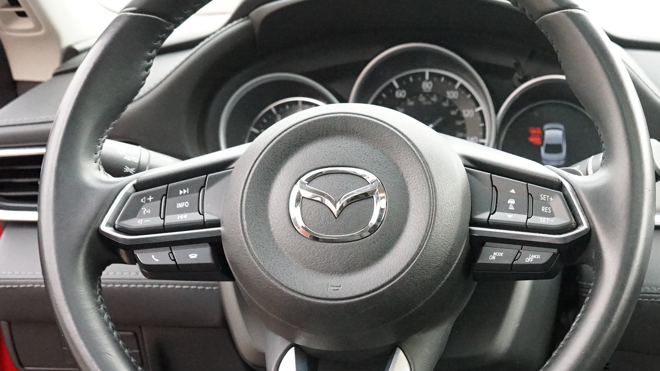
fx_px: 1312
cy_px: 224
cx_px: 582
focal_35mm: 75
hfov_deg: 27.3
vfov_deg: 16.1
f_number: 6.3
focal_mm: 40
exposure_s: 1/1000
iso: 6400
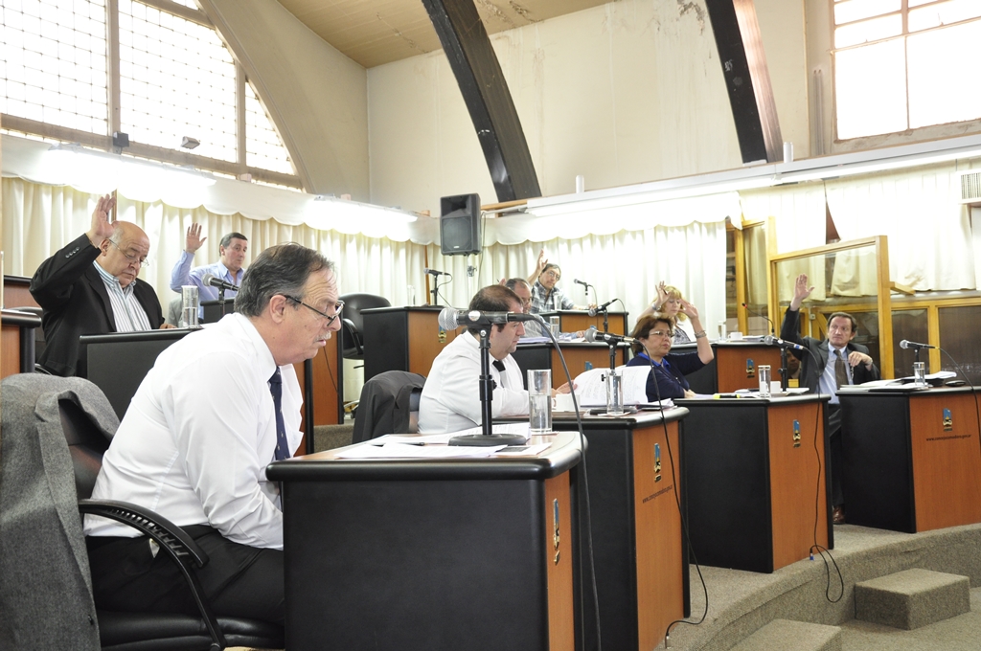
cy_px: 326
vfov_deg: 36.8
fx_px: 980
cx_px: 490
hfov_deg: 53.2
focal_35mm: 36
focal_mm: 24
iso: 800
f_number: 4.8
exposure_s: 1/30
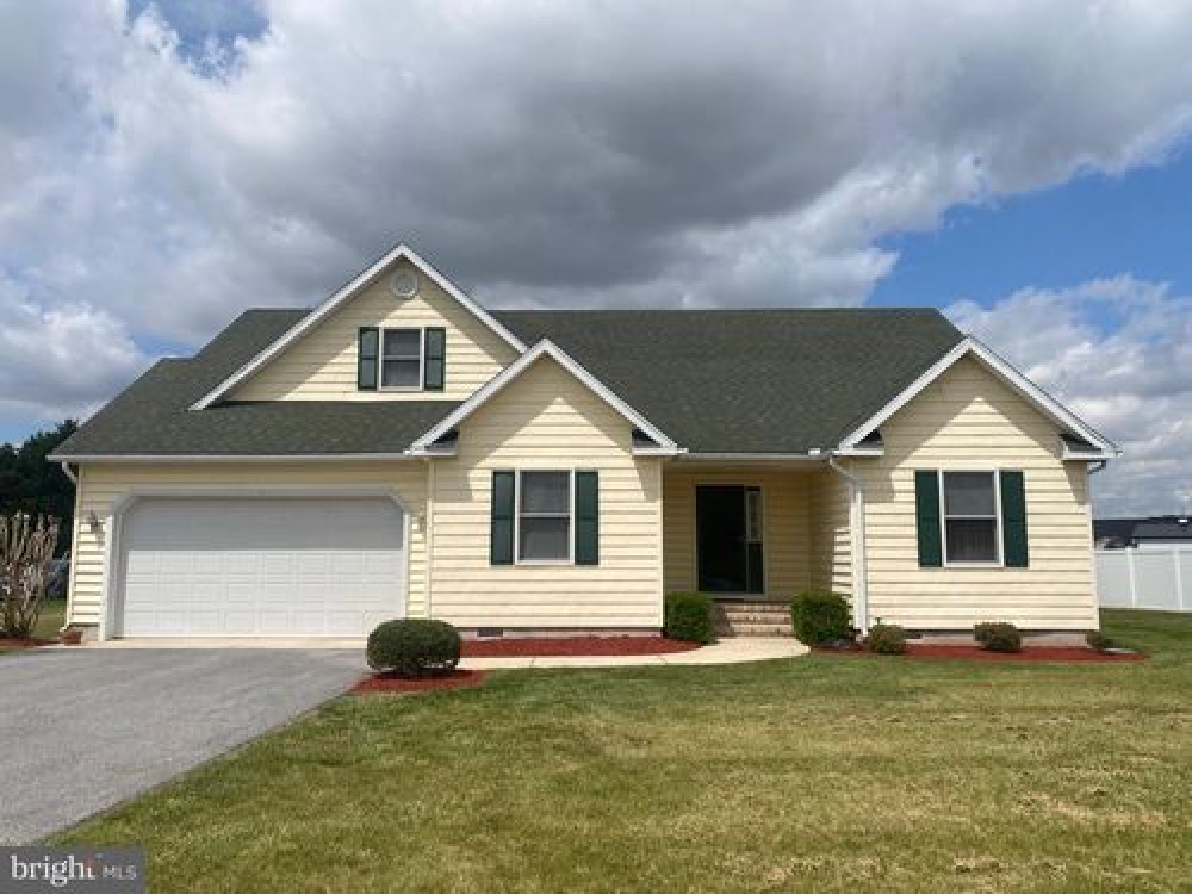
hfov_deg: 67.3
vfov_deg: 53.1
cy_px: 447
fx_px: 895
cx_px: 596
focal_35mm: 26
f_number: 1.8
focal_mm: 4.25
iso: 32
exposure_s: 1/6061
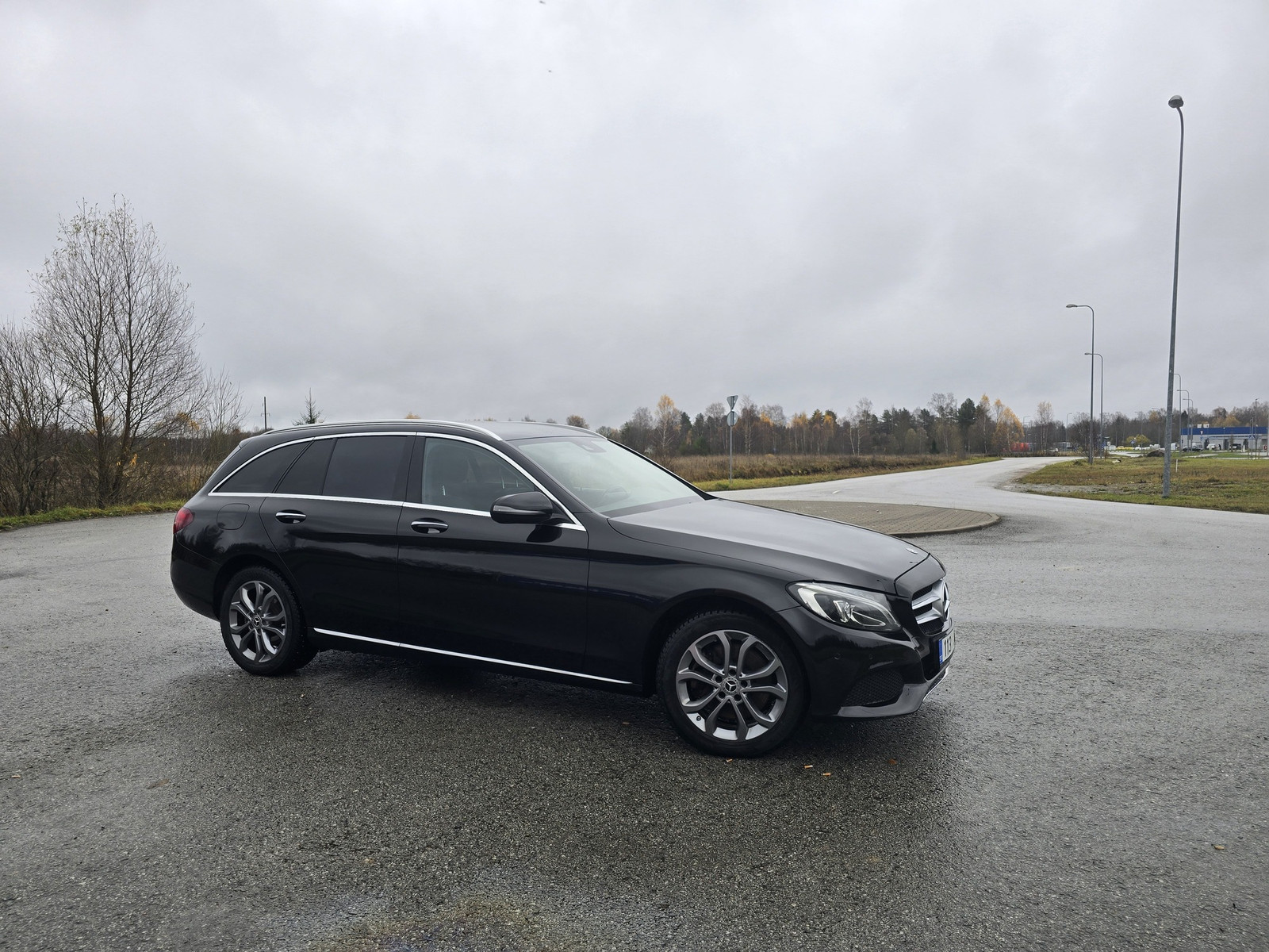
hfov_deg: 73.9
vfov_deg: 58.9
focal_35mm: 23
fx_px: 843
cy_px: 476
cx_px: 634
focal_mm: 6.3
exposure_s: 1/180
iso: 20
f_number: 1.7
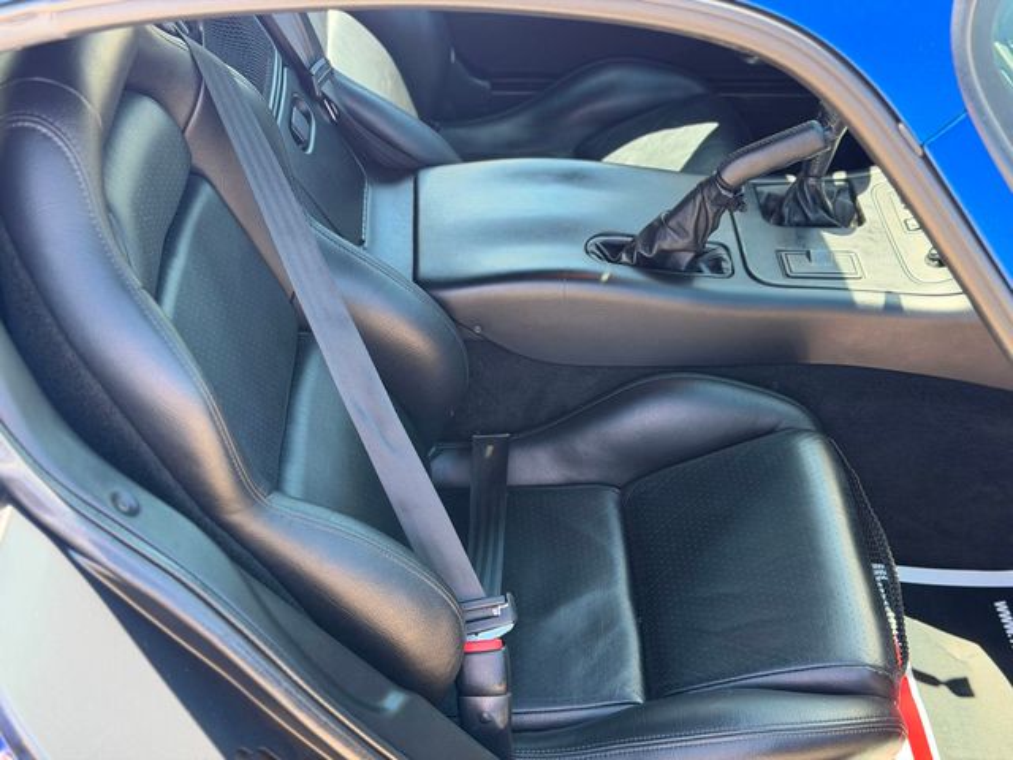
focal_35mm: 48
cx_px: 506
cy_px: 380
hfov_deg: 39.7
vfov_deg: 30.3
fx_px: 1405
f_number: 1.78
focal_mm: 6.76
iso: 200
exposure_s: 1/210
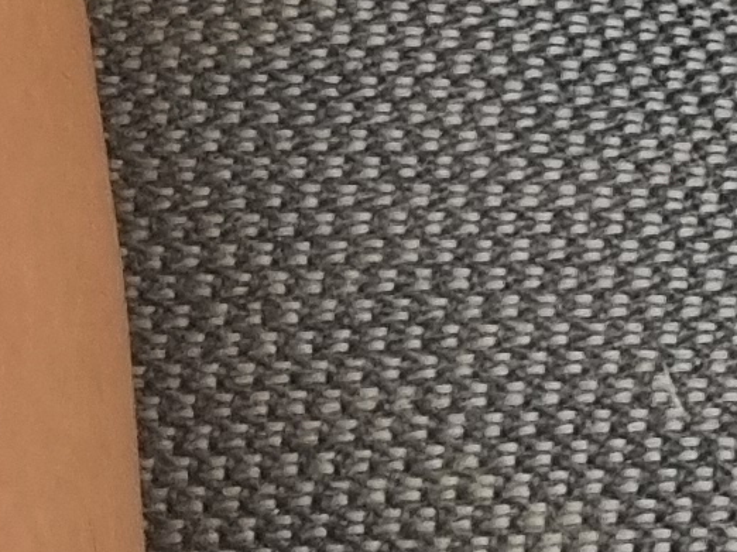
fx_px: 4277
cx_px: 2373
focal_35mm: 201
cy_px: -366
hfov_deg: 8.1
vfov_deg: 7.2
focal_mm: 5.4
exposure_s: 1/120
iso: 160
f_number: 1.8
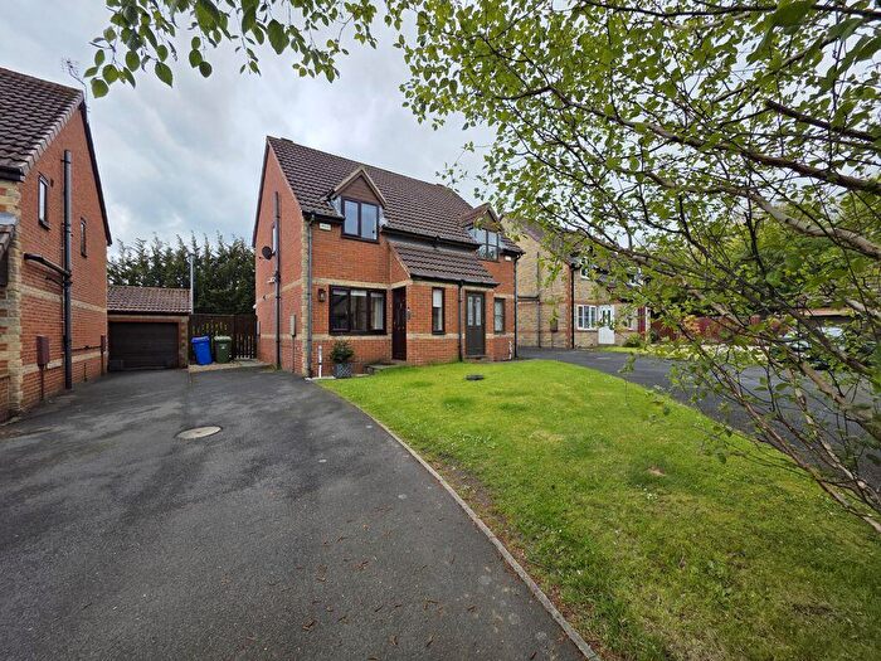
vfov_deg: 89.9
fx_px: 331
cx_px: 440
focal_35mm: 13
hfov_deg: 106.2
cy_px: 330
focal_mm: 2.2
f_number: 1.9
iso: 40
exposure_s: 1/1765
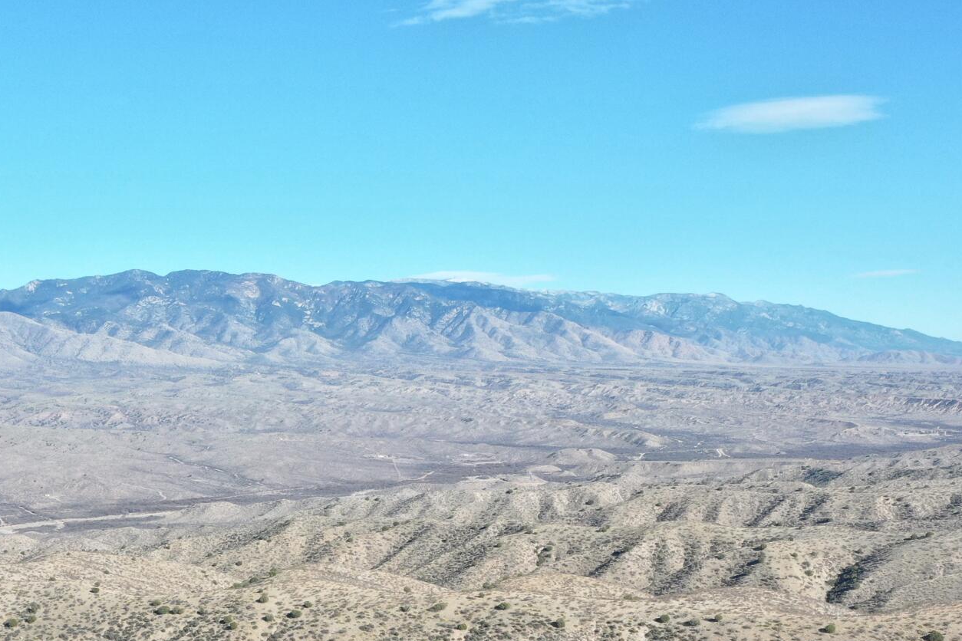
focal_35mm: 67
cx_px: 421
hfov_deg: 30.0
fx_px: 1790
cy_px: 766
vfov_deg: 19.2
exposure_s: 1/320
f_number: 5.6
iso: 100
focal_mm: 10.26
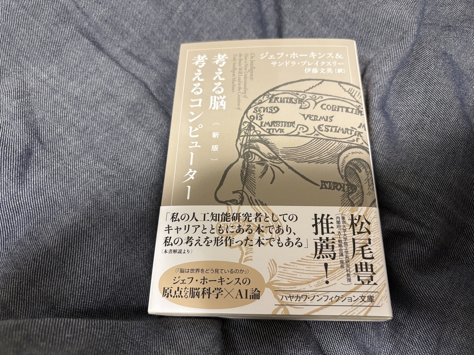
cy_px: 178
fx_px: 356
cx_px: 237
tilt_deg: -60.9
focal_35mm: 26
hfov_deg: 67.3
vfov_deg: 53.1
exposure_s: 1/60
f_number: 1.6
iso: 320
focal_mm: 5.96
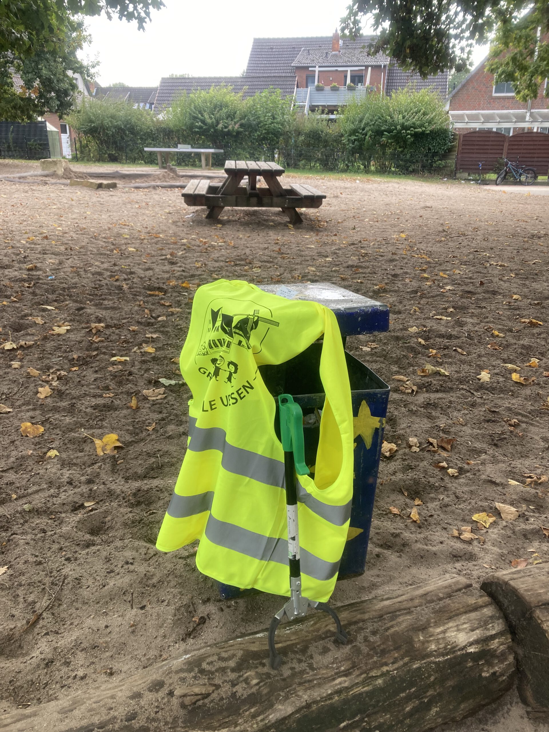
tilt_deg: -17.4
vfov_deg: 63.4
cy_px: 366
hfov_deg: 49.7
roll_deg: +0.3
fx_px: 592
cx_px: 274
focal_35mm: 28
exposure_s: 1/121
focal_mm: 3.99
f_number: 1.8
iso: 50
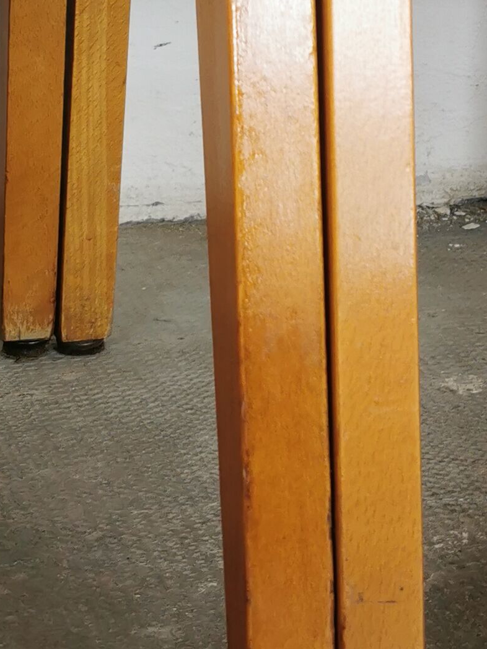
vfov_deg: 20.7
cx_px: 721
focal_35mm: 94
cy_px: 144
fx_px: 1763
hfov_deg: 14.7
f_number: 1.6
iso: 64
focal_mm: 5.56
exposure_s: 1/100
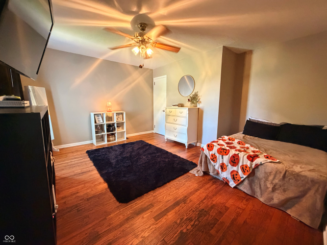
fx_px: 132
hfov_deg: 102.1
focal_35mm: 14
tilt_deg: -9.8
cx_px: 164
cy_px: 122
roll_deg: -0.1
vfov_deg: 85.7
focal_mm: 2.22
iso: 1000
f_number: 2.2
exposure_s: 1/60
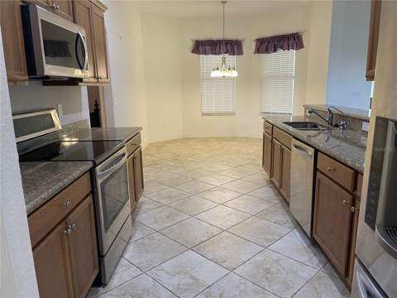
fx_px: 287
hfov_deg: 69.4
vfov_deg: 54.9
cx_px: 198
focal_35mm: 25
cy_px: 149
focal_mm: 5.1
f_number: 1.6
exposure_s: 1/60
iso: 100
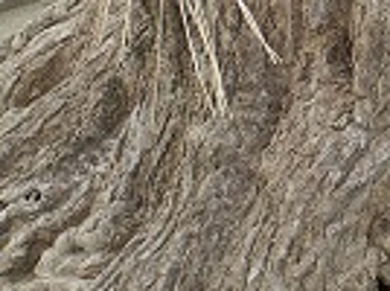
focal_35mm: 115
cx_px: 716
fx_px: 1293
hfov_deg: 14.8
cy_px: -239
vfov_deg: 11.8
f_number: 2.8
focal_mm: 6
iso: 100
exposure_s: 1/130
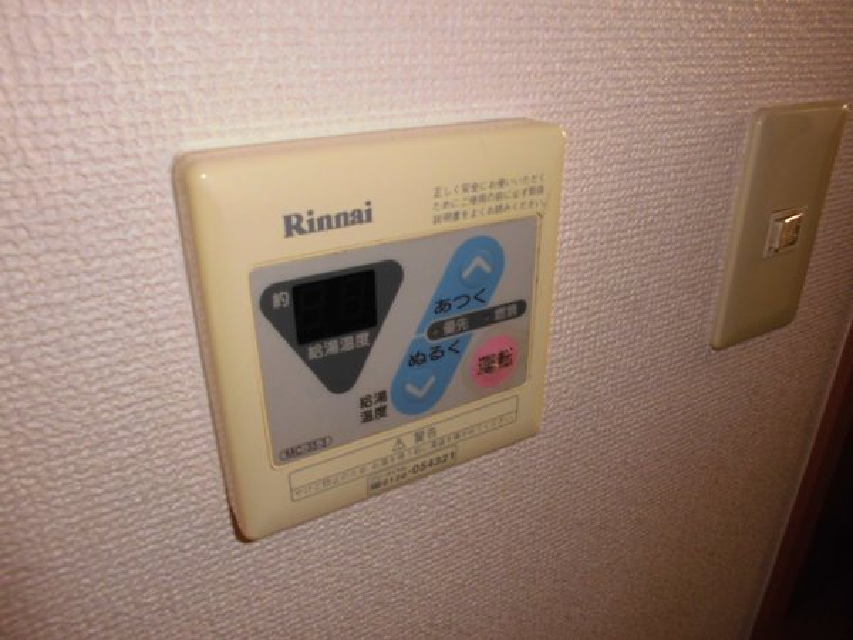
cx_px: 426
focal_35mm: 26
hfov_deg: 67.3
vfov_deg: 53.1
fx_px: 641
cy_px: 320
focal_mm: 4.6
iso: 100
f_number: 3.5
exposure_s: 1/60
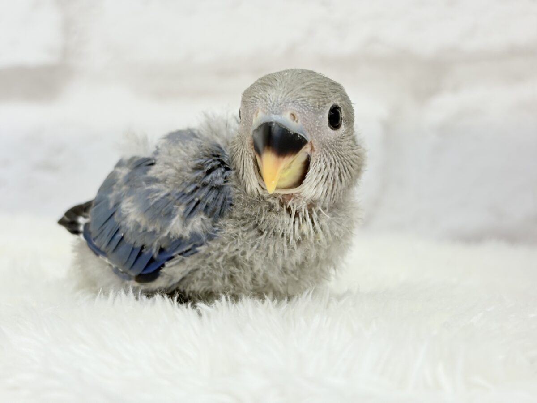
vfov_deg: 28.0
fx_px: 807
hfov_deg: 36.8
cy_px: 202
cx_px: 268
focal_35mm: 52
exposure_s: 1/50
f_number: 1.6
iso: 40
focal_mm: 5.96
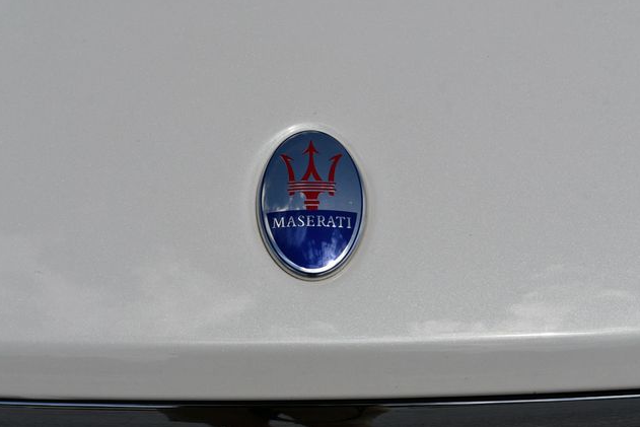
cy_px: 212
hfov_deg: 31.0
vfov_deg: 20.9
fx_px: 1156
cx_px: 318
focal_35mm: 65
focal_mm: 32
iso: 100
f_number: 10
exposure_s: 1/400
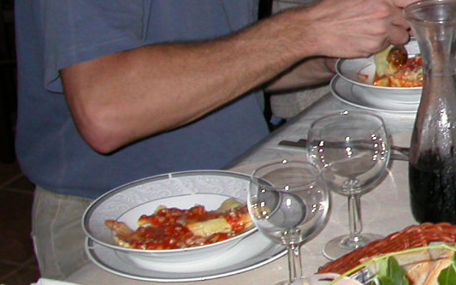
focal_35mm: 121
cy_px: -37
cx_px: 659
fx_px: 1504
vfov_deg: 10.7
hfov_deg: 16.0
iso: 100
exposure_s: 1/60
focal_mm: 7.85
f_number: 2.6
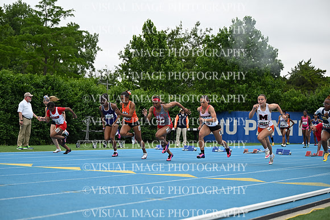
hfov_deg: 28.8
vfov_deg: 19.5
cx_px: 165
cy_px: 110
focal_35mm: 70
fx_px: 642
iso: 500
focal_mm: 70
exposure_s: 1/2500
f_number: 3.2
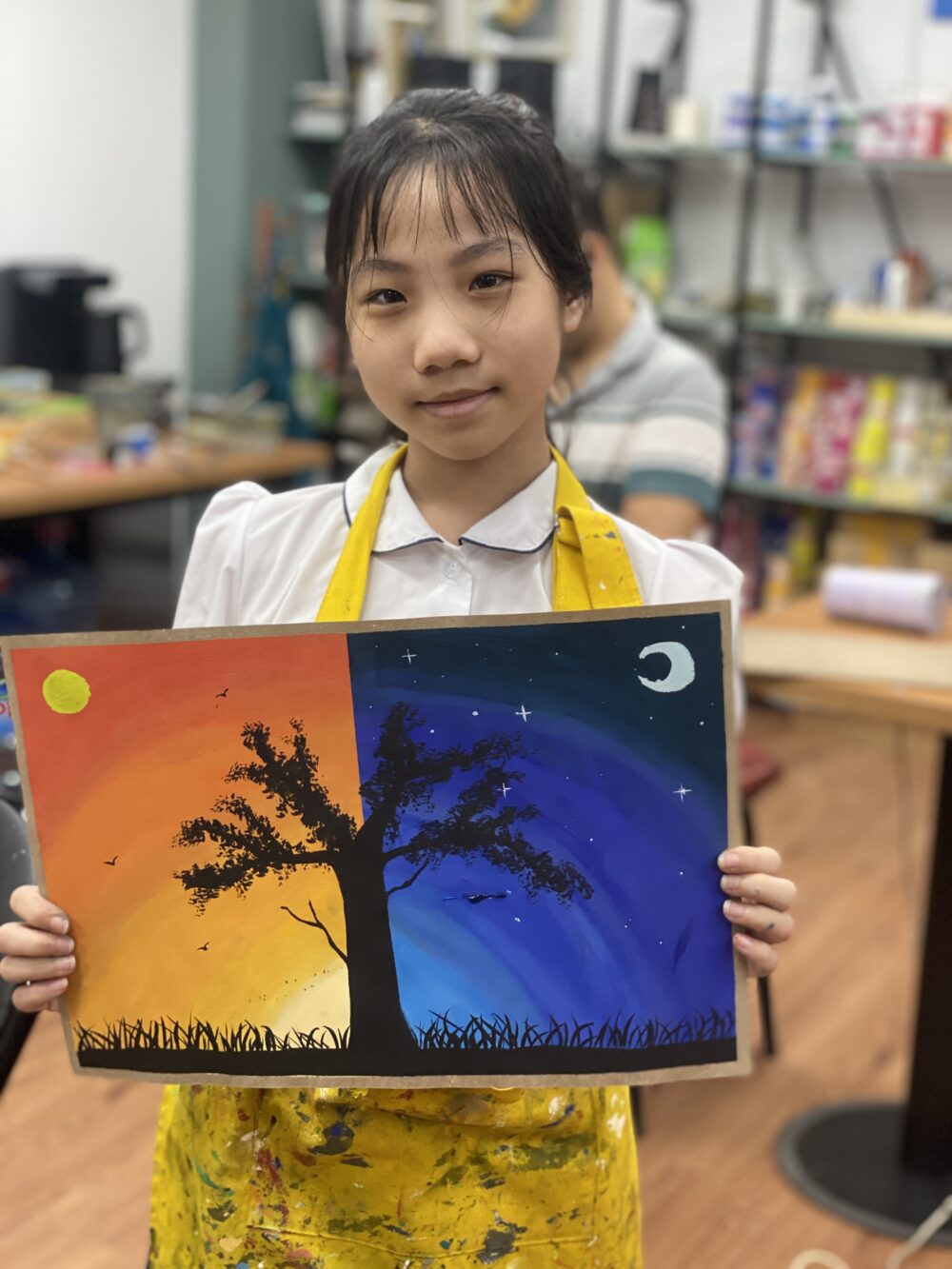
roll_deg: -3.6
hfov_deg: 28.0
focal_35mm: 52
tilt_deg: -12.8
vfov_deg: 36.8
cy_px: 634
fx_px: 1906
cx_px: 476
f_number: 2
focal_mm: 6
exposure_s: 1/100
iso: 125
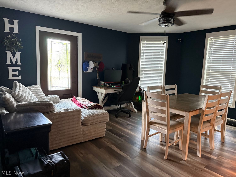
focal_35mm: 24
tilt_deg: -6.8
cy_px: 88
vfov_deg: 56.8
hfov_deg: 71.6
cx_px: 118
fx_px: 164
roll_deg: -2.1
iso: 640
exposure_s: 1/60
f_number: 1.78
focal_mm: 6.76
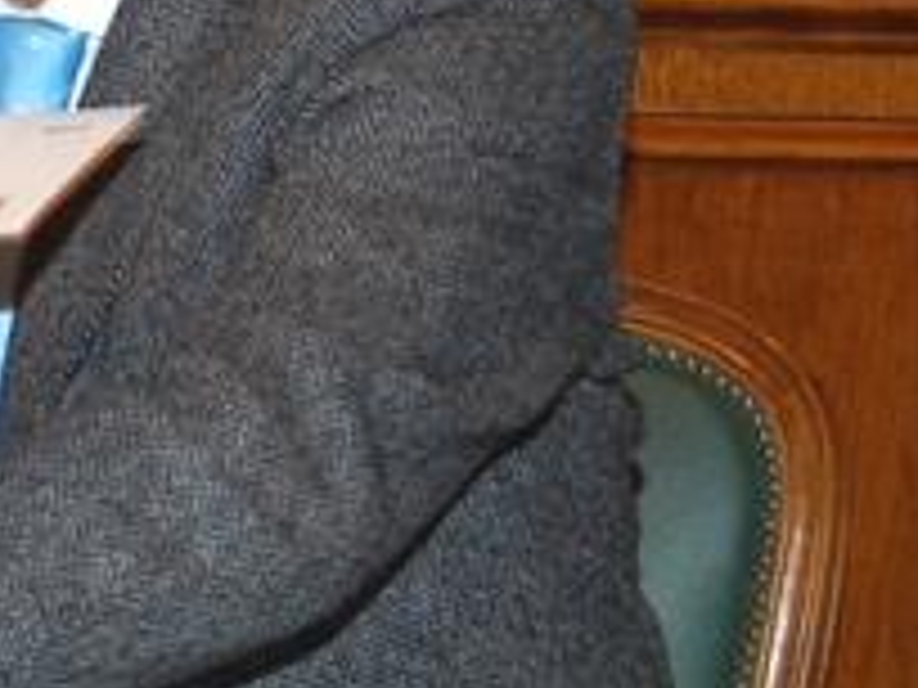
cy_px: 124
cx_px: -392
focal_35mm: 185
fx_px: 4906
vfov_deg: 8.0
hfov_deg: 10.4
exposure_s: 1/60
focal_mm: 32
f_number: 4.5
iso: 400
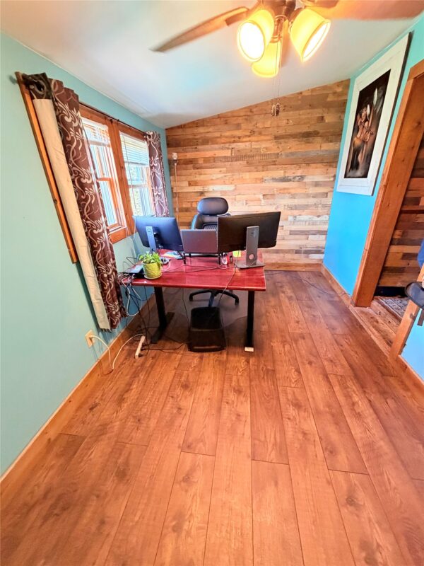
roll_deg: +1.8
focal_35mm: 14
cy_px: 283
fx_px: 229
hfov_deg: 85.7
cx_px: 212
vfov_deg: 102.1
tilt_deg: -24.4
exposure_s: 1/60
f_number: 2.2
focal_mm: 2.22
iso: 500
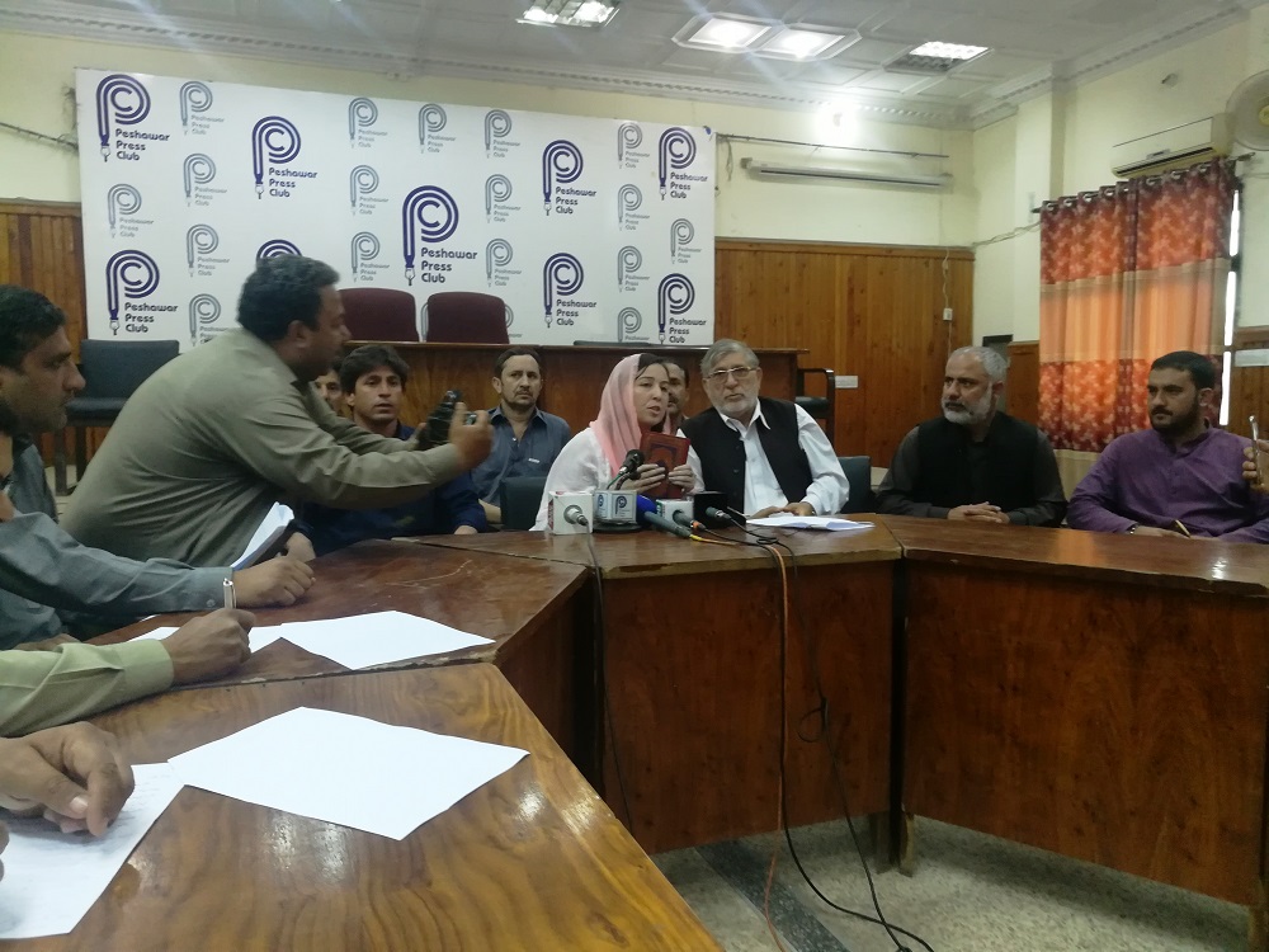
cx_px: 634
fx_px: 953
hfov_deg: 67.3
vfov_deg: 53.1
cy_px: 476
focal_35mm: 26
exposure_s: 1/33.3
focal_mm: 3.83
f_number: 2.2
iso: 250
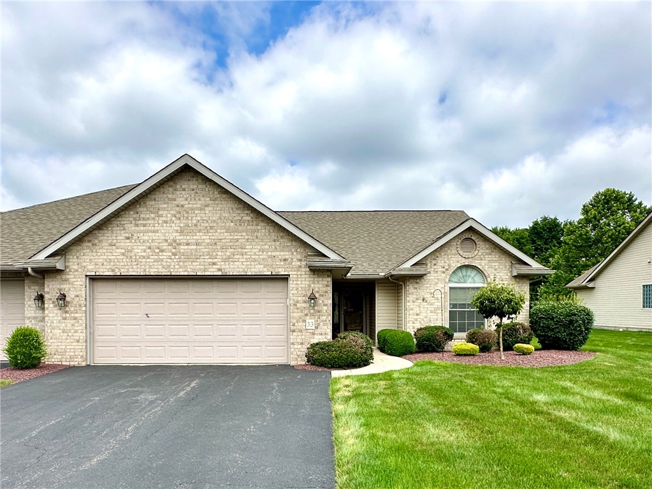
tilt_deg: -0.7
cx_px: 326
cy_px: 244
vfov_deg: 85.7
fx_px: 264
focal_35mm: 14
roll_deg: -0.7
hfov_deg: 102.1
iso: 40
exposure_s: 1/2212
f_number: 2.2
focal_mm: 2.22
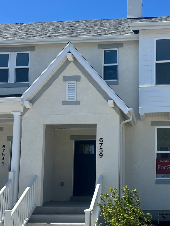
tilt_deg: +9.7
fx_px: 321
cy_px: 137
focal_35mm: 49
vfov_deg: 38.7
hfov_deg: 29.3
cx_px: 124
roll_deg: +0.1
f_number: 1.5
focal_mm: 5.7
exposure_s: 1/3571
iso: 50
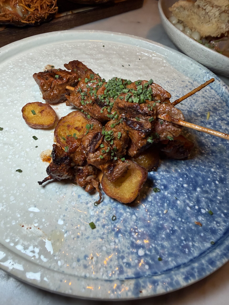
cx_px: 114
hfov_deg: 56.8
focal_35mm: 24
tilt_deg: -48.9
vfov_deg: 71.6
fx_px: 212
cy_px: 152
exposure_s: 1/60
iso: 200
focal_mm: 2.22
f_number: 2.2
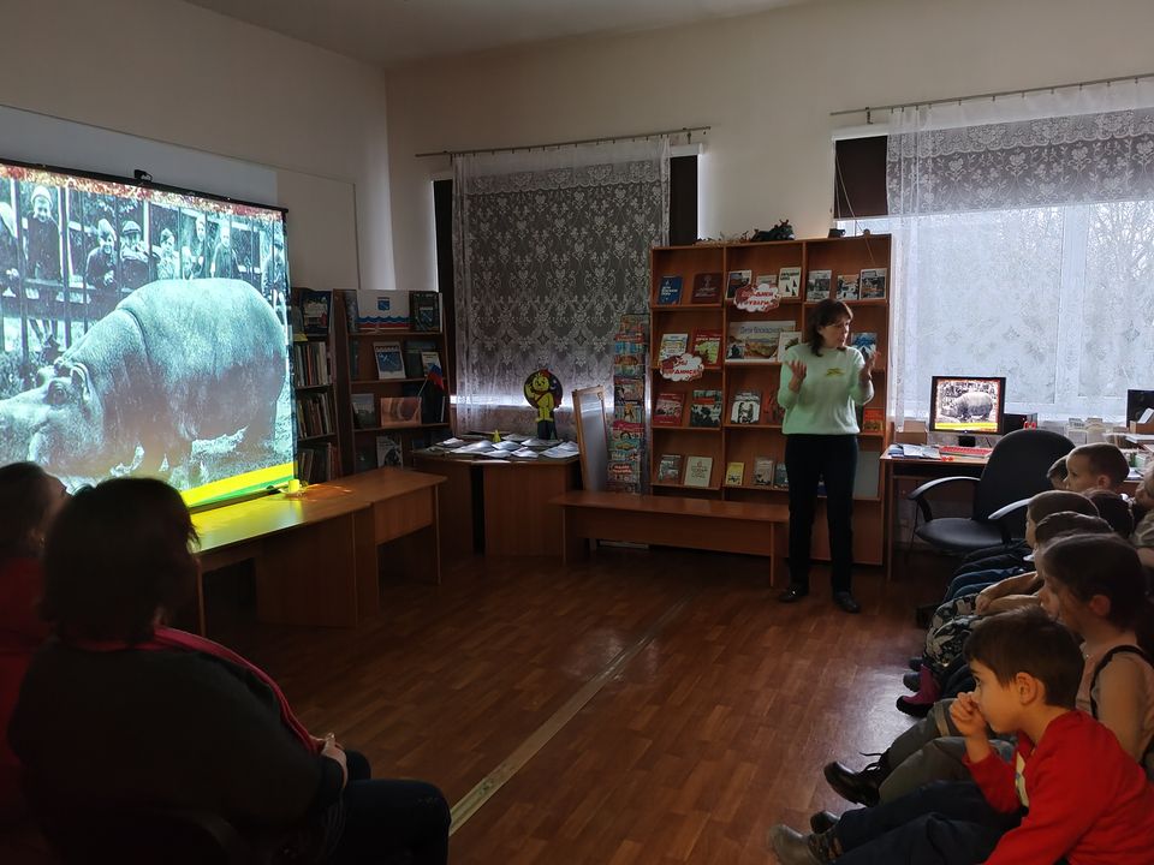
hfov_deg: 65.3
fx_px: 900
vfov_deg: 51.4
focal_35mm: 27
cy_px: 432
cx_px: 577
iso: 1600
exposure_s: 1/50
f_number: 1.9
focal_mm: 6.12
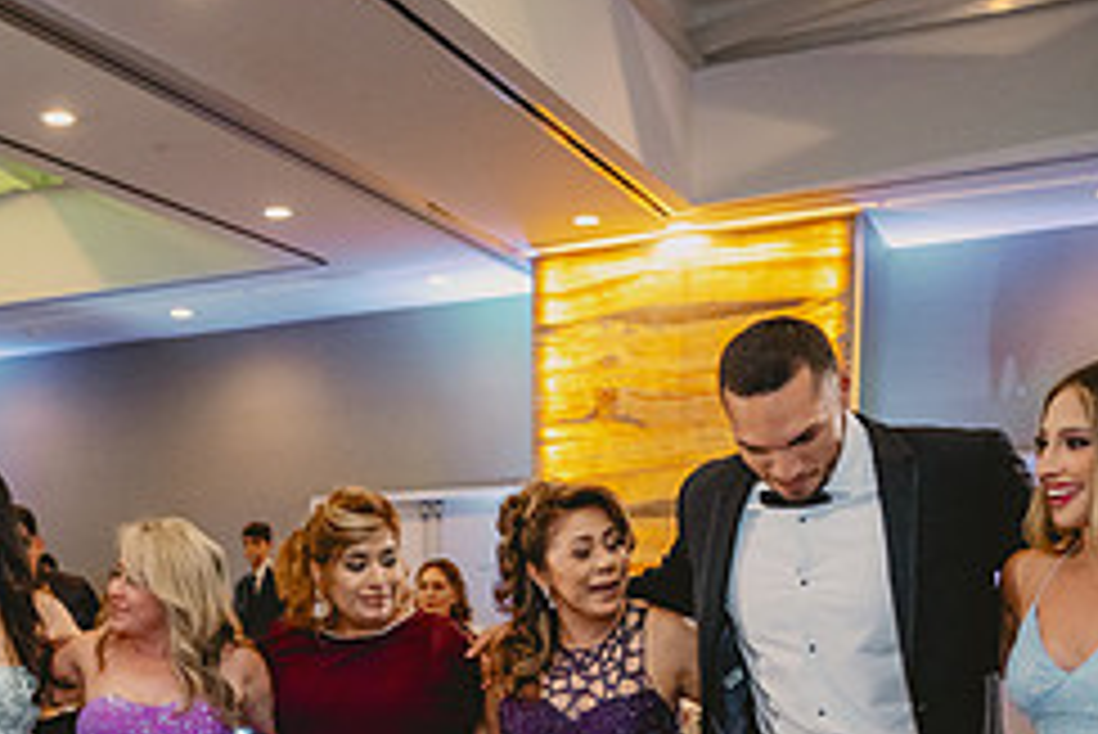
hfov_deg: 32.9
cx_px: 72
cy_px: 853
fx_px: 1739
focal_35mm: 57
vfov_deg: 22.2
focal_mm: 24
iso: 2500
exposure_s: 1/125
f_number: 2.8
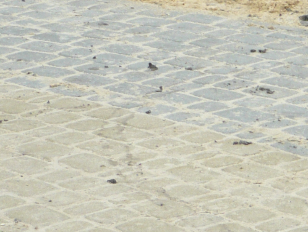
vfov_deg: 7.1
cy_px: 0
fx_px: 1860
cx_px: 637
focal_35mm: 209
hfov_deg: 8.9
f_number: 3.1
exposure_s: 1/40
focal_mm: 7.8
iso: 100
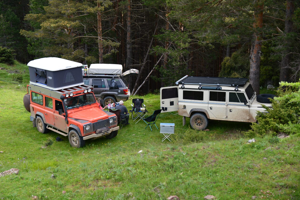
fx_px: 408
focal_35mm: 49
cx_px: 148
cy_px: 102
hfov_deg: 40.4
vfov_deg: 27.5
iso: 100
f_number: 4
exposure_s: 1/250
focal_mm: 48
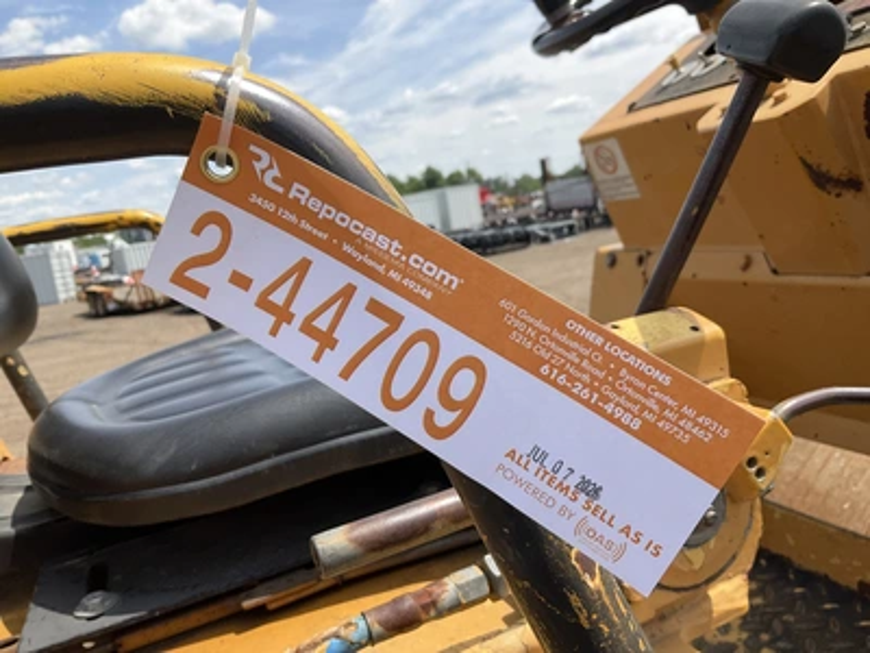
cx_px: 435
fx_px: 729
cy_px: 326
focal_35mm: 29
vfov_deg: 48.2
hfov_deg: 61.7
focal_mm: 3
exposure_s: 1/1730
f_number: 1.8
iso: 25
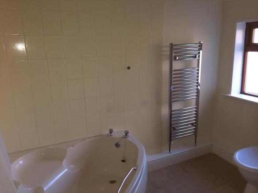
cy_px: 96
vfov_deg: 46.8
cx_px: 129
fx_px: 224
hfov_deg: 60.0
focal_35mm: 30
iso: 80
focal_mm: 4.12
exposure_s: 1/30
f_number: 2.2
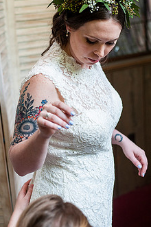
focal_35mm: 68
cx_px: 83
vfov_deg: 29.6
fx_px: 429
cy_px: 96
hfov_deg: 20.0
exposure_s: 1/500
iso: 1000
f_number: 2.8
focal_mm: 50
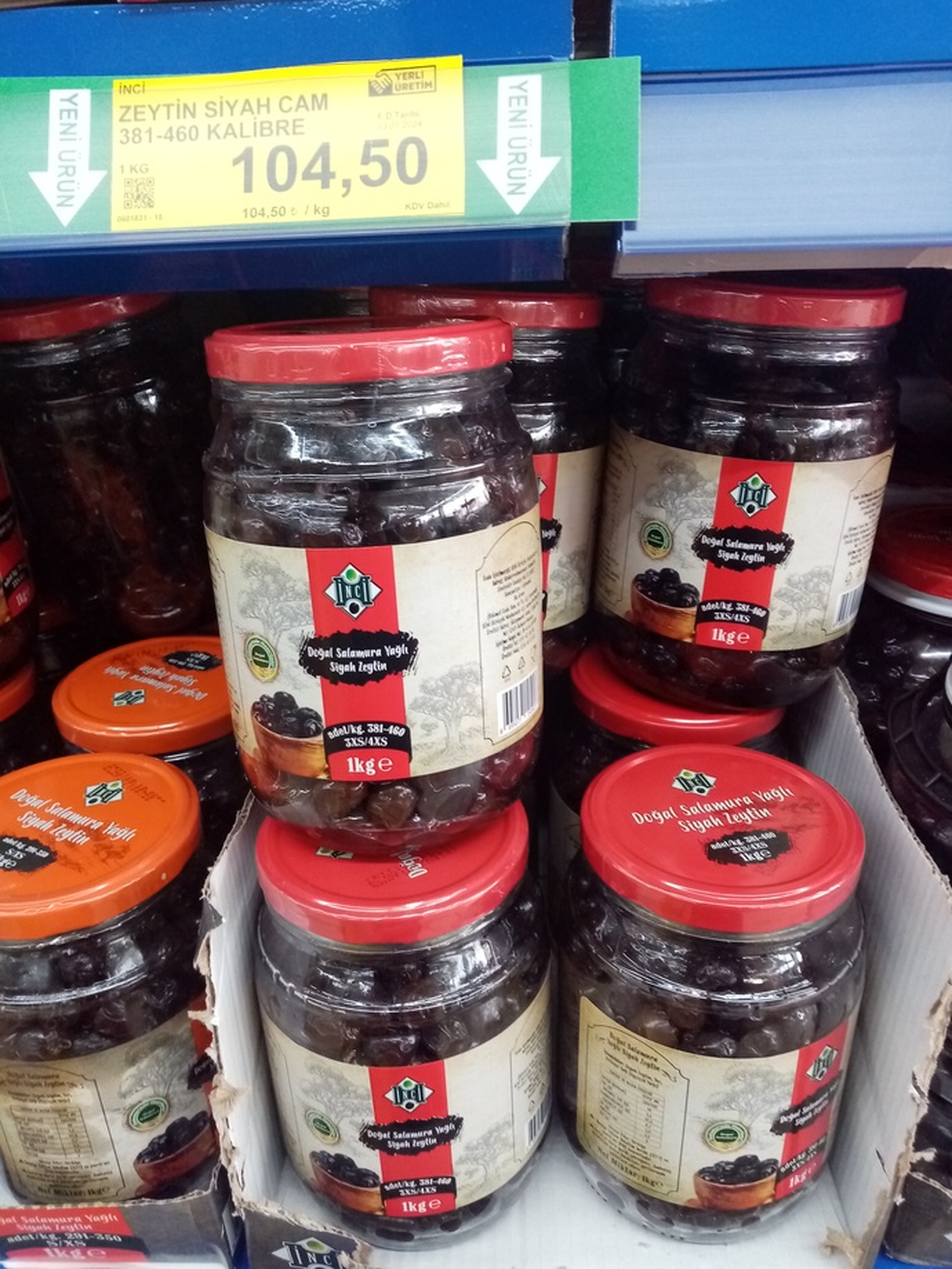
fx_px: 953
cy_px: 634
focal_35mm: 26
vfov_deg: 67.3
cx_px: 476
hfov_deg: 53.1
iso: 281
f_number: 1.8
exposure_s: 1/33.3
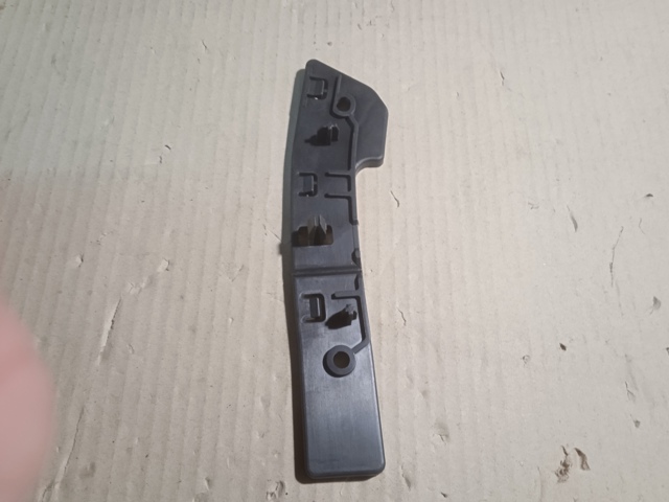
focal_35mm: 28
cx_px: 334
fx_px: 541
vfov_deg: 49.7
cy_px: 251
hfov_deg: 63.4
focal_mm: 3.43
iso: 478
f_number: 2.2
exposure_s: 1/25
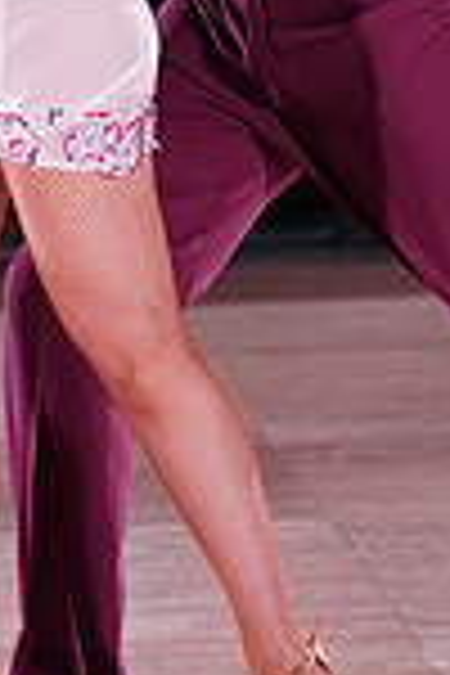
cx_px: 214
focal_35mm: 667
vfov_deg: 3.1
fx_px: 12505
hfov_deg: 2.1
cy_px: -189
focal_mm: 173
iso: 2500
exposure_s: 1/320
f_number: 2.8
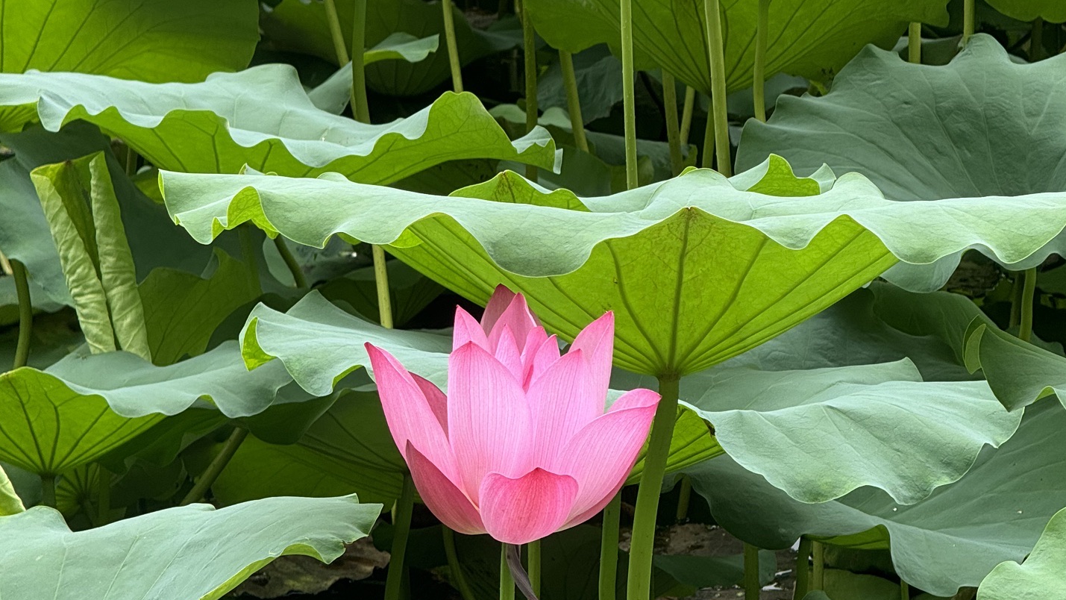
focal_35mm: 183
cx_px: 542
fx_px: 5173
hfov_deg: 11.8
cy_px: 137
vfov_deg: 6.6
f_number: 2.8
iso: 50
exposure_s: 1/295
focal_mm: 15.66
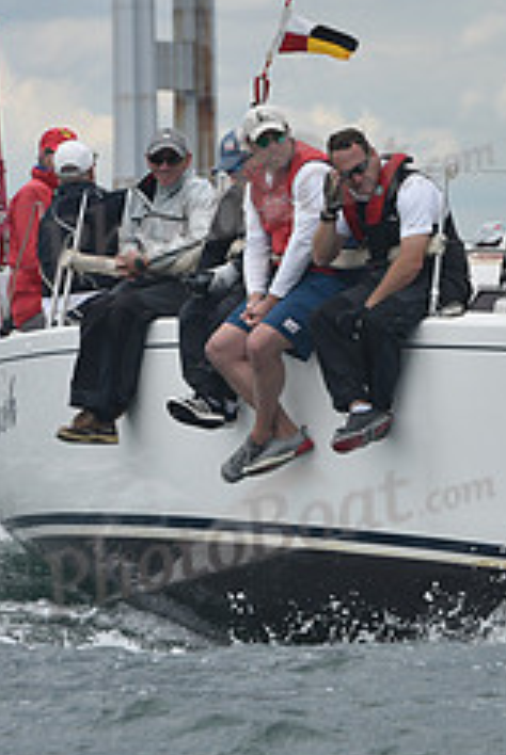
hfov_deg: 3.0
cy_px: 322
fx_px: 9543
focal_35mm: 454
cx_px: 663
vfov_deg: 4.5
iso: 250
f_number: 8
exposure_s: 1/1000
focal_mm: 185
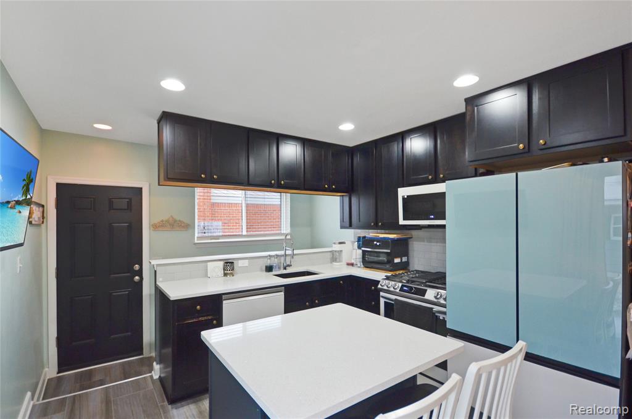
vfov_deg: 77.1
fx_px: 263
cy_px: 210
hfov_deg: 100.5
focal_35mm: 15
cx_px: 316
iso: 450
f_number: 4
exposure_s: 1/60
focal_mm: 10
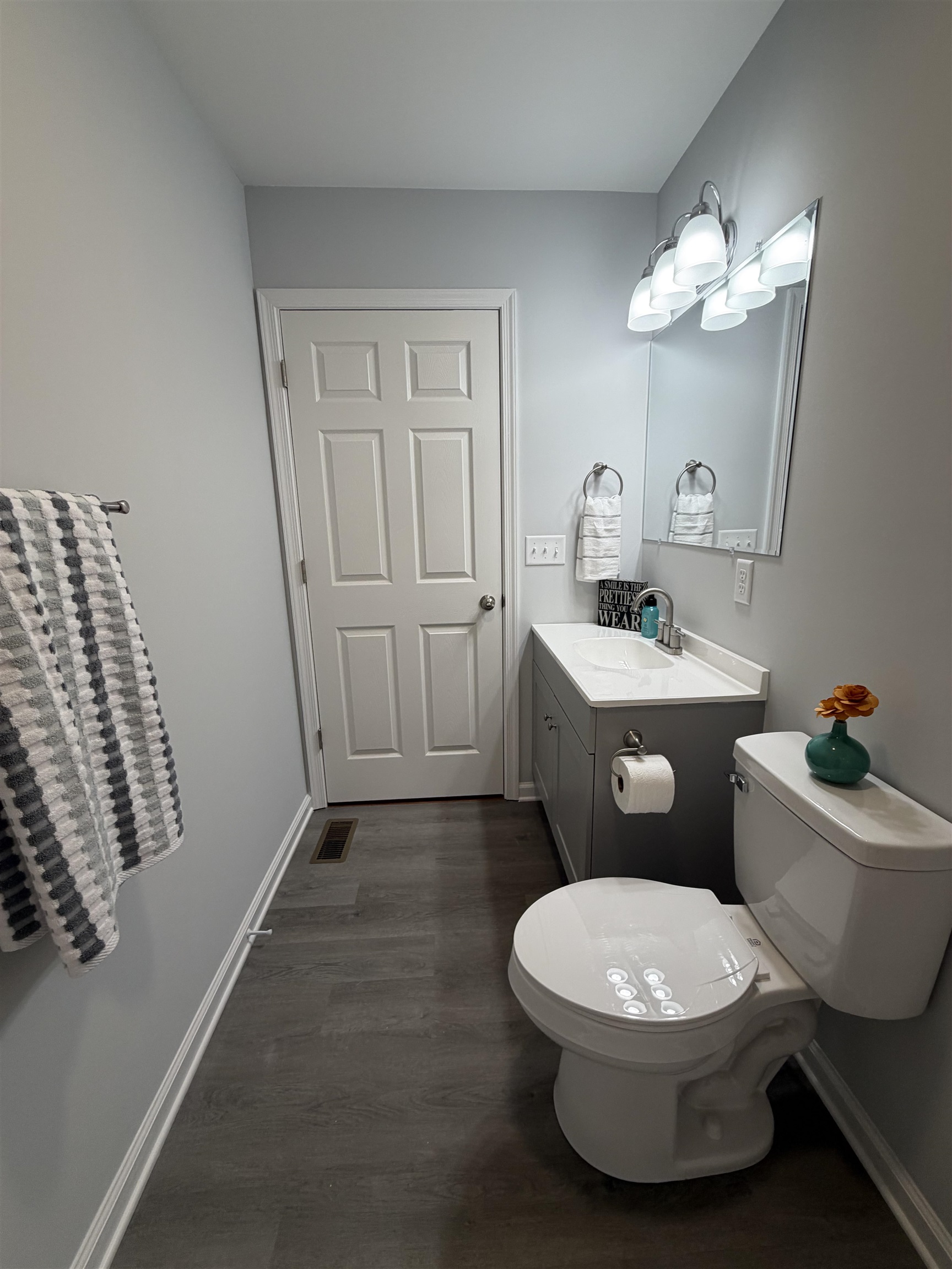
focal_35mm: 14
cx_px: 476
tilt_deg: -12.0
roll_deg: +1.3
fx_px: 513
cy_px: 634
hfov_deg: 85.7
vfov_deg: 102.1
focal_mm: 2.22
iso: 125
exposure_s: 1/120
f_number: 2.2
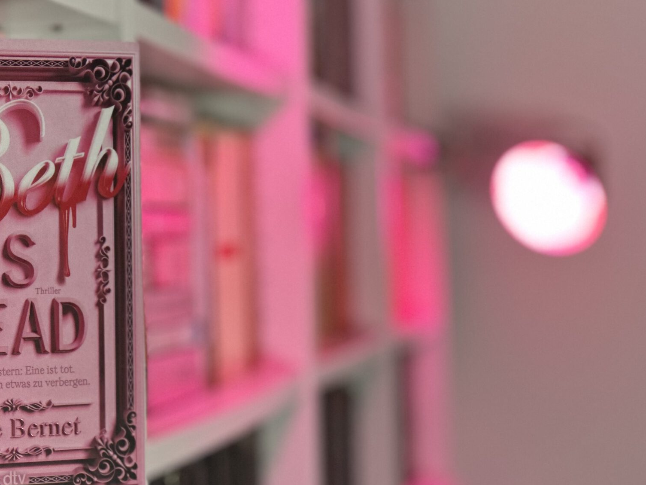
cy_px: 262
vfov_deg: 11.3
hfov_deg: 15.0
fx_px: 2445
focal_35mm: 131
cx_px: 150
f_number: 2.8
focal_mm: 9
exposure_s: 1/40
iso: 250
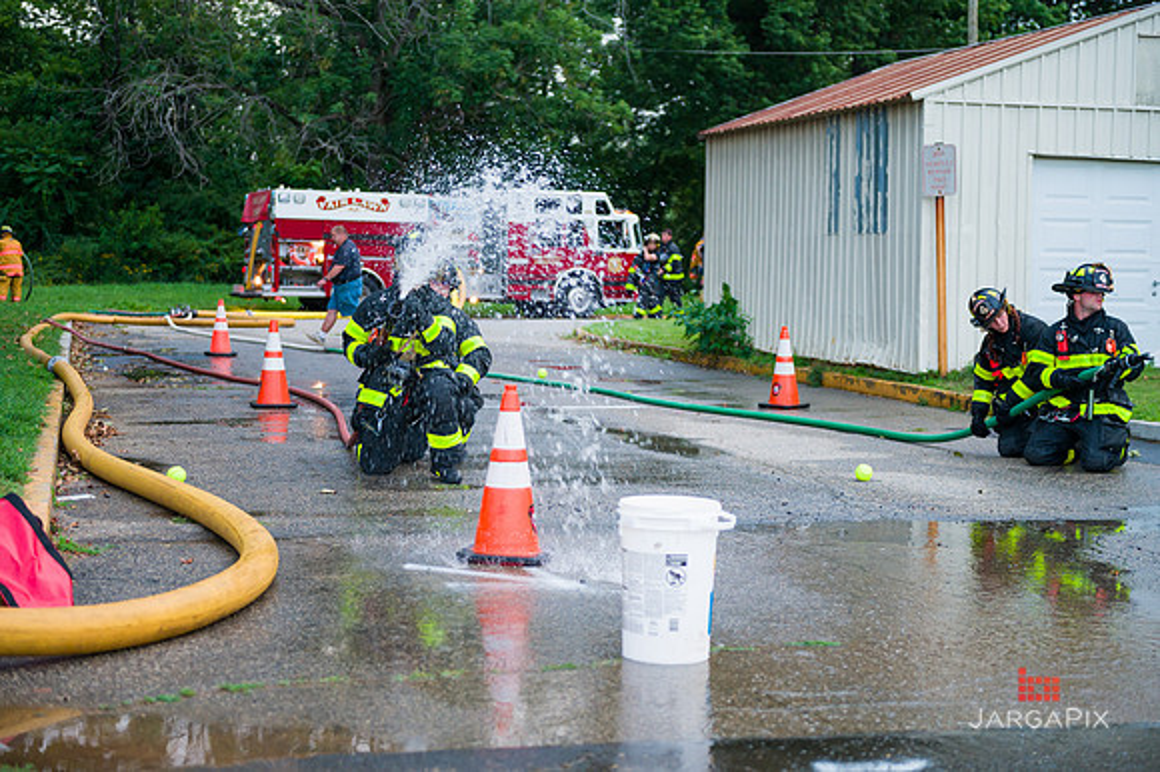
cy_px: 386
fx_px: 1868
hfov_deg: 34.5
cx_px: 580
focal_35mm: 58
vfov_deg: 23.4
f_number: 3.2
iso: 1000
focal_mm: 58
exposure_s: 1/200
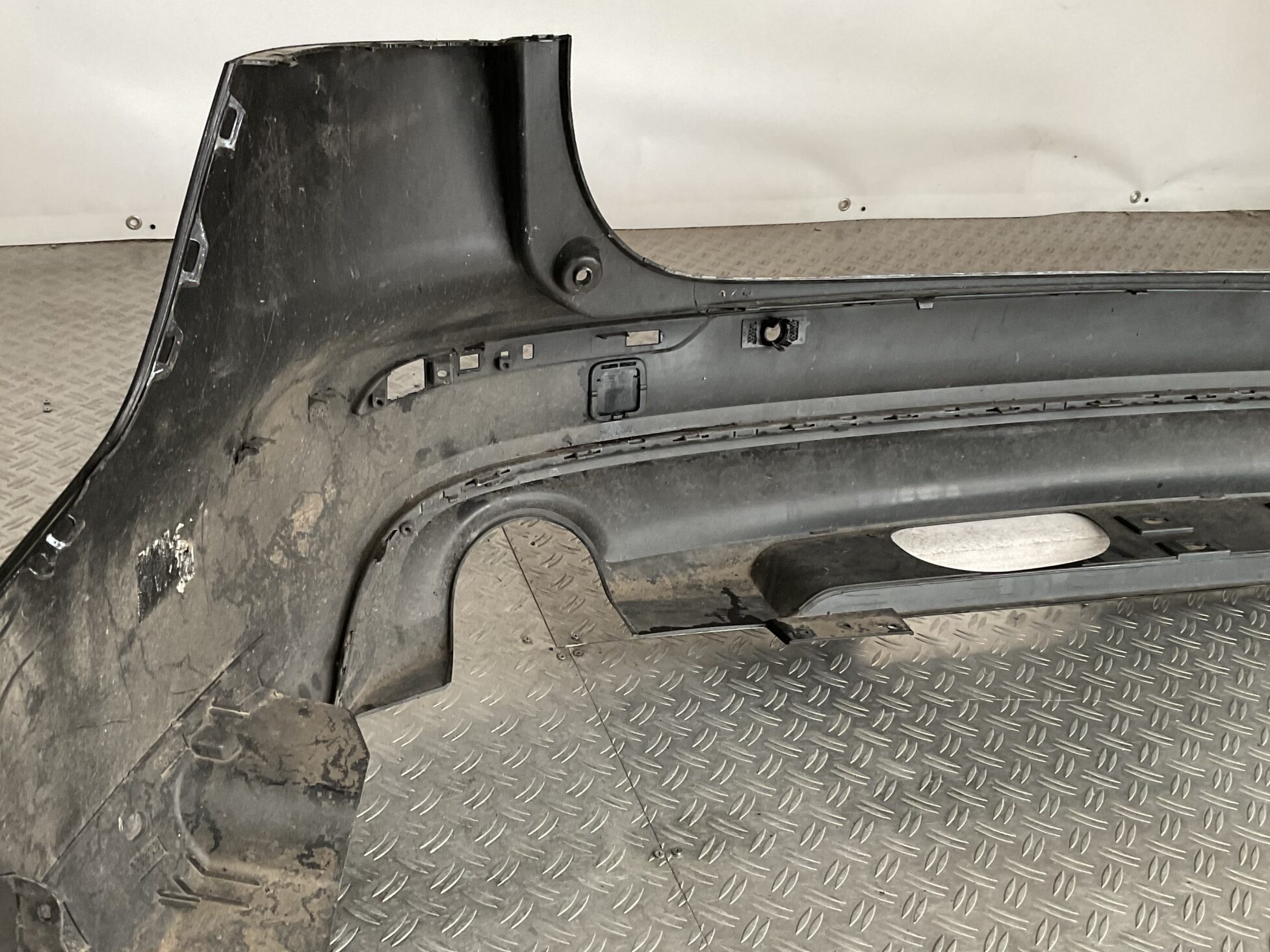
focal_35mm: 38
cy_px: 579
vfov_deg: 37.5
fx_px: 1394
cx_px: 572
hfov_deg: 48.9
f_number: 1.8
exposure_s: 1/60
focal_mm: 3
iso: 100
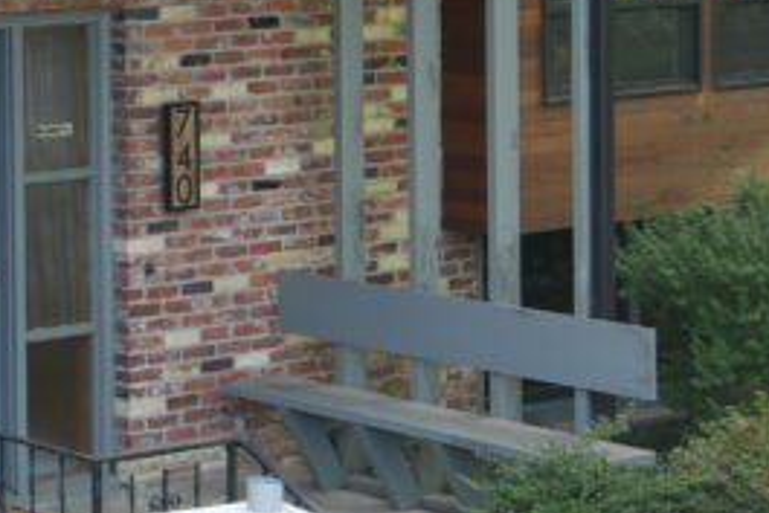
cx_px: -644
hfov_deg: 15.1
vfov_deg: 11.7
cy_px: -28
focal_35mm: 116
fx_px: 2479
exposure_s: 1/80
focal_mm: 20
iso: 100
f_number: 5
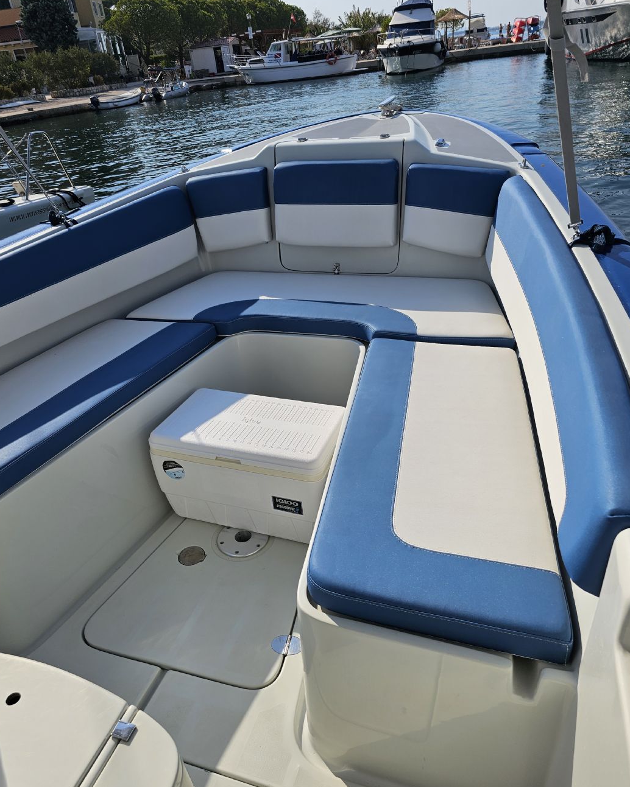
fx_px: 583
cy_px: 400
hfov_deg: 56.8
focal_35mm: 25
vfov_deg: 68.1
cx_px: 310
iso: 12
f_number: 1.7
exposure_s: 1/1714
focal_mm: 6.3
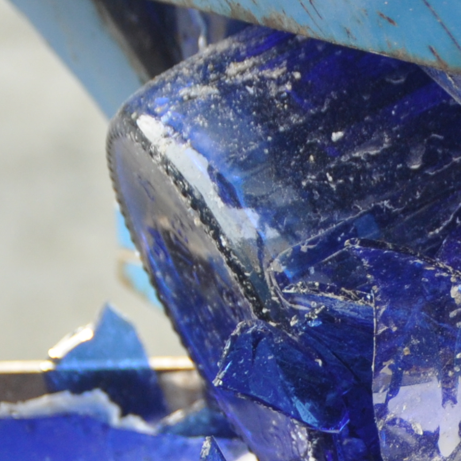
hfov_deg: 4.6
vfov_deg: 4.6
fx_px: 5725
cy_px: 435
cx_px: 467
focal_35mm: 380
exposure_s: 1/320
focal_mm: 60
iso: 400
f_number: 4.2
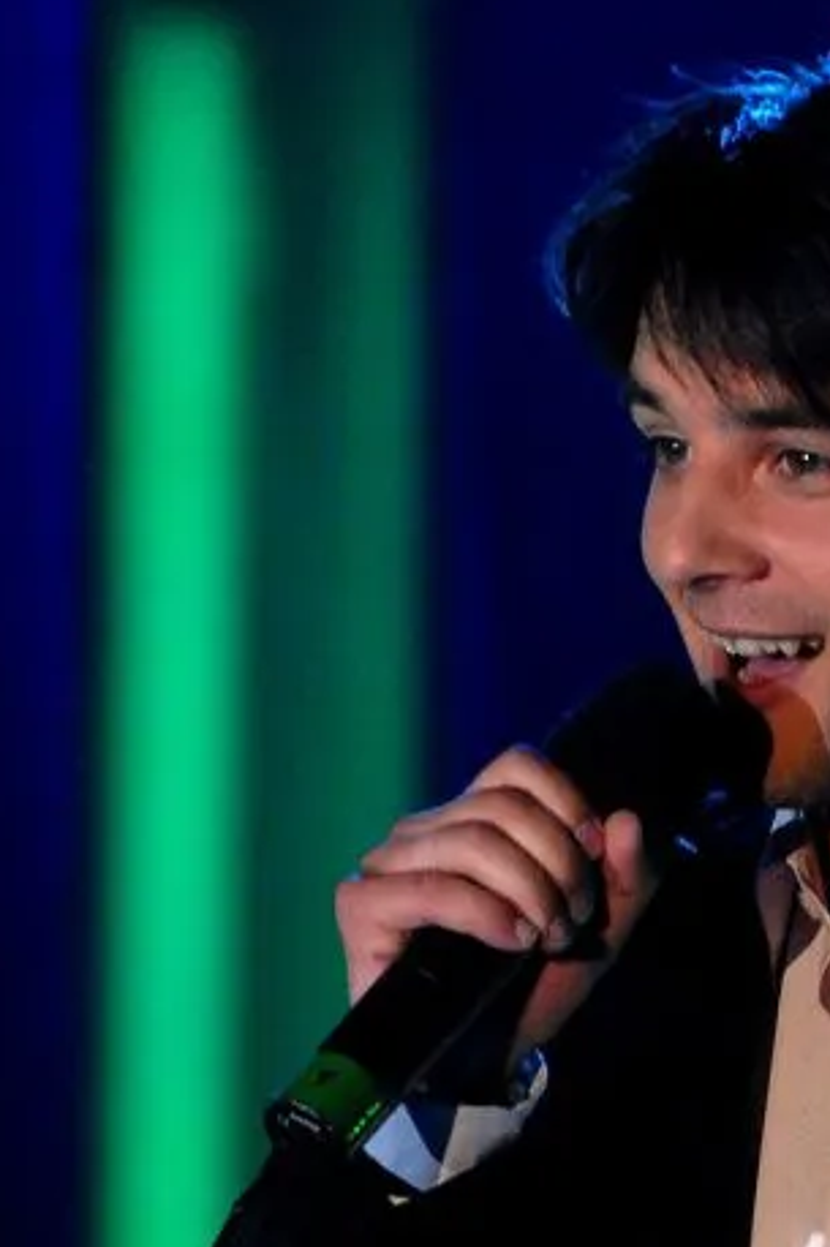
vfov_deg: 2.1
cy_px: 1704
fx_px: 34053
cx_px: 806
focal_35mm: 984
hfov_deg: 1.4
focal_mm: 200
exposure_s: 1/160
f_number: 4
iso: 400
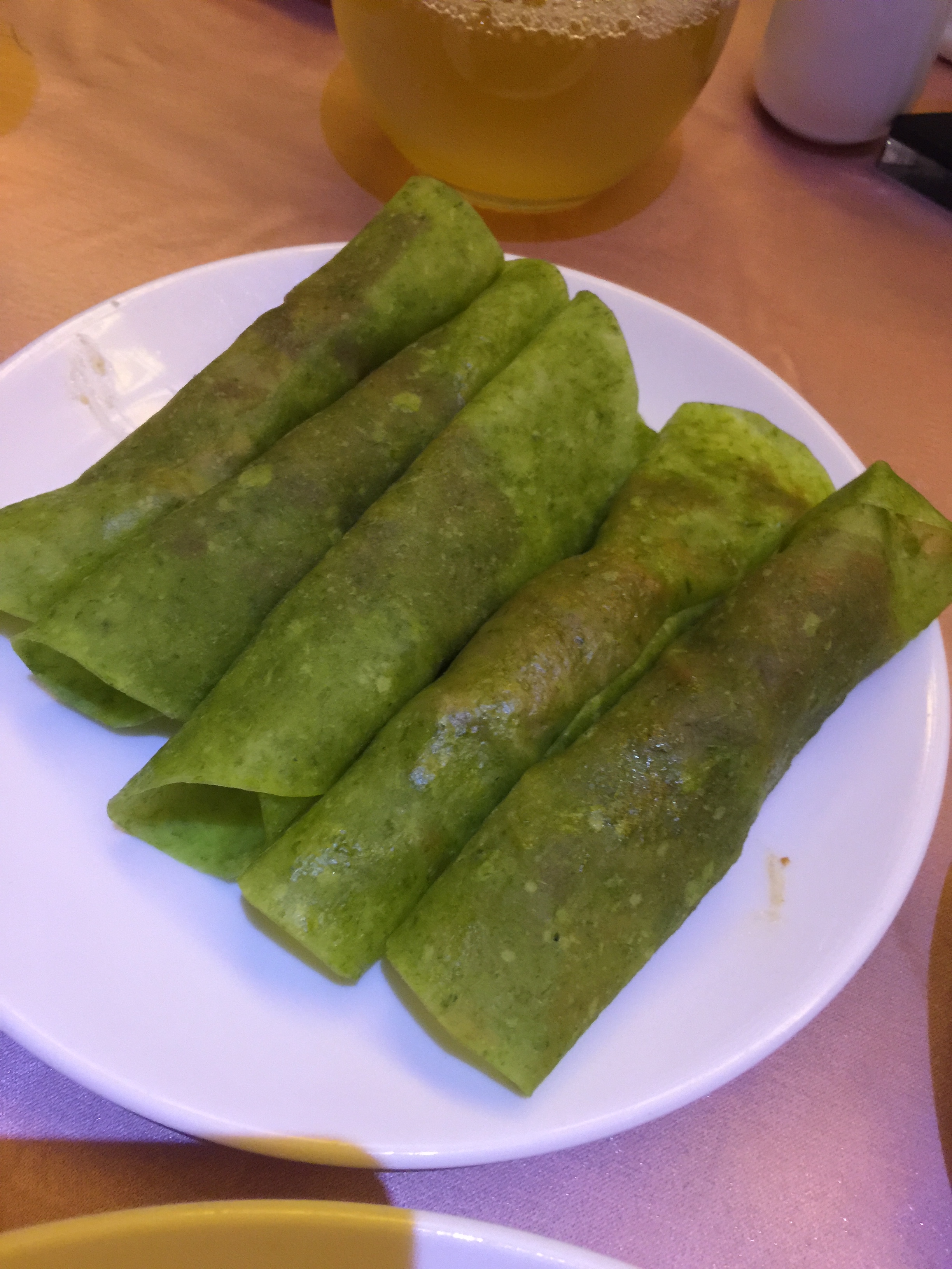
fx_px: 1063
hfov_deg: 48.2
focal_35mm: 29
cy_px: 634
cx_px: 476
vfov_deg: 61.7
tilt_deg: -55.9
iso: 125
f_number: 2.2
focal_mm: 4.15
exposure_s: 1/8
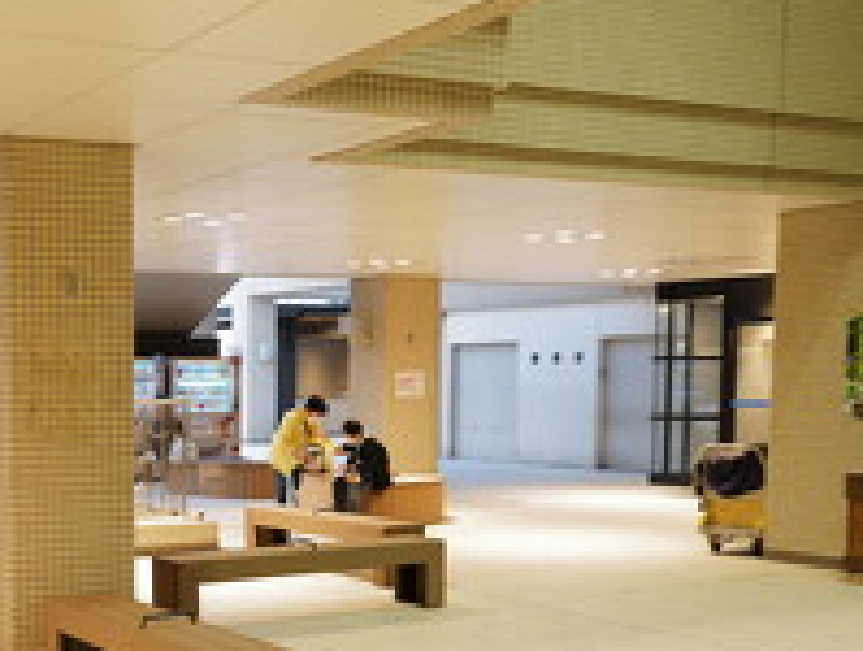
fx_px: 1349
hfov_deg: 33.7
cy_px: 514
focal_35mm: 54
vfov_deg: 26.6
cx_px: 100
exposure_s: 1/40
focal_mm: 28
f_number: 2.5
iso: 100
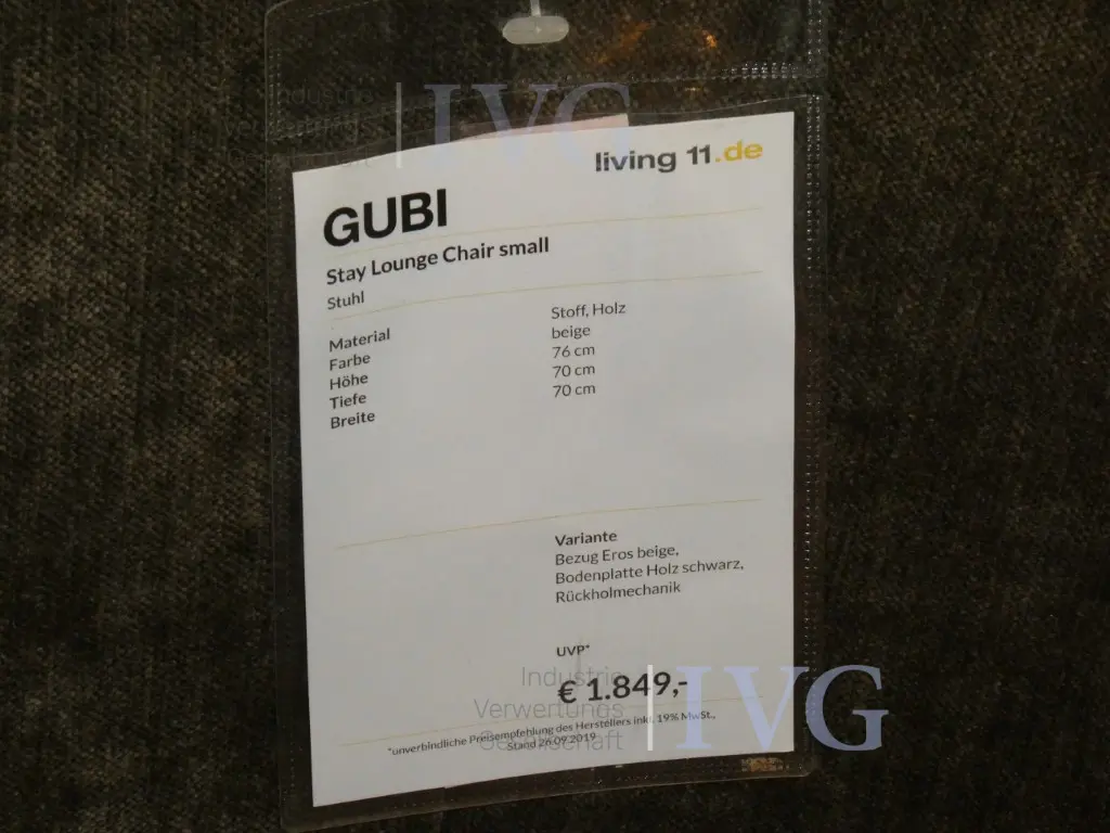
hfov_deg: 14.6
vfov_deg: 11.0
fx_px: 4329
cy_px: 416
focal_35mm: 135
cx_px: 555
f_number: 5.3
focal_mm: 24.2
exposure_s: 1/125
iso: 800
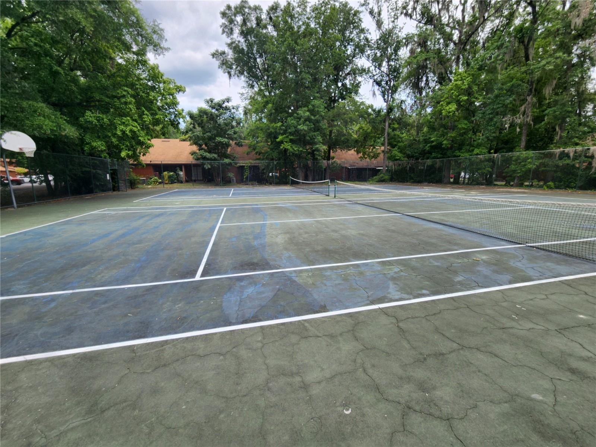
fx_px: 224
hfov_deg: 106.2
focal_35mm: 13
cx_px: 298
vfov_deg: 89.9
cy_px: 224
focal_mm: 2.2
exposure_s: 1/590
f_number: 2.2
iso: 50
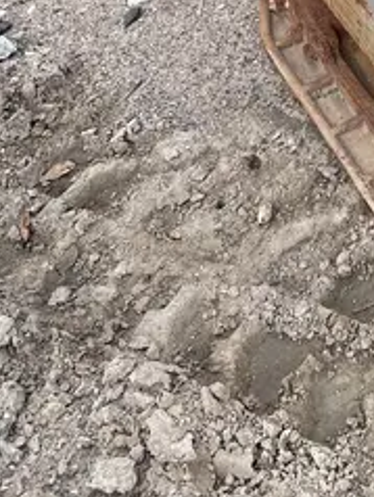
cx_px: 474
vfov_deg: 20.7
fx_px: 1150
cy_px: -256
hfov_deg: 17.4
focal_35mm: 80
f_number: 1.6
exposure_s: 1/903
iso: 32
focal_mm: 4.2
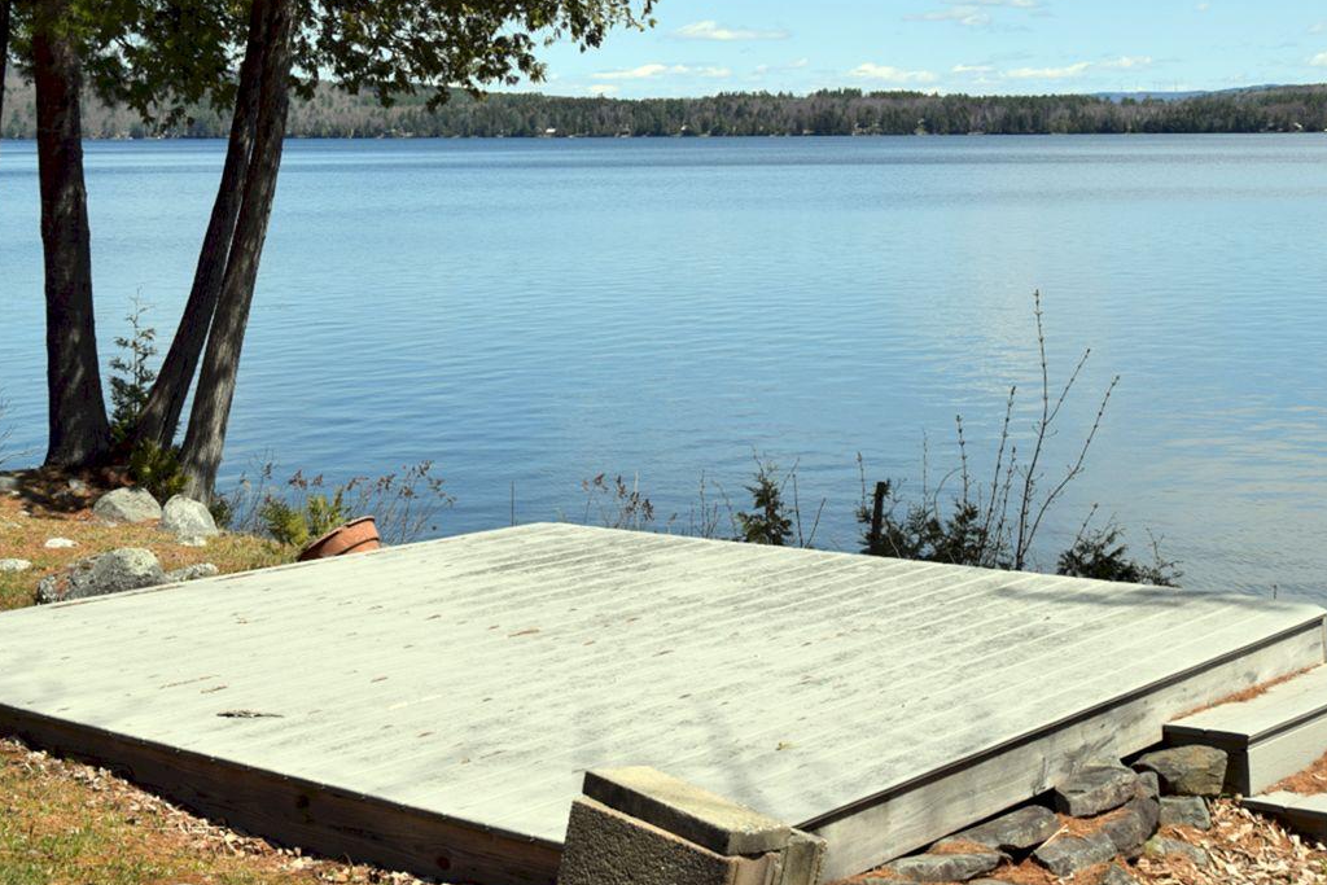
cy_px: 258
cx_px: 673
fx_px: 2349
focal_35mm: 64
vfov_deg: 21.2
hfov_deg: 31.5
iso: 200
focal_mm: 29
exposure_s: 1/500
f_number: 10
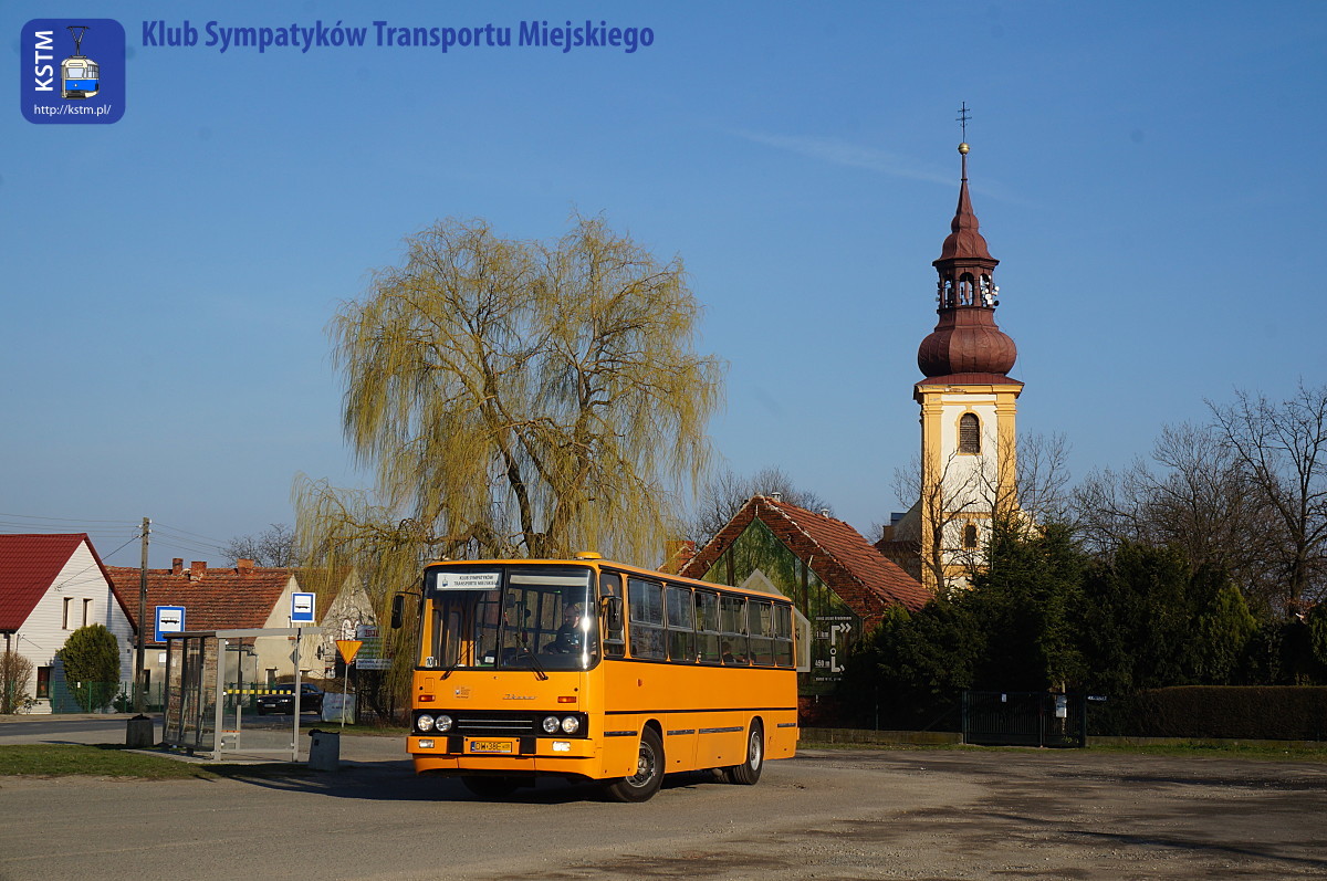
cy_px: 440
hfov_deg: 36.9
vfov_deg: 25.0
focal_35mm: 54
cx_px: 664
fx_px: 1988
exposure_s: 1/200
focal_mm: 36
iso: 200
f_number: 16
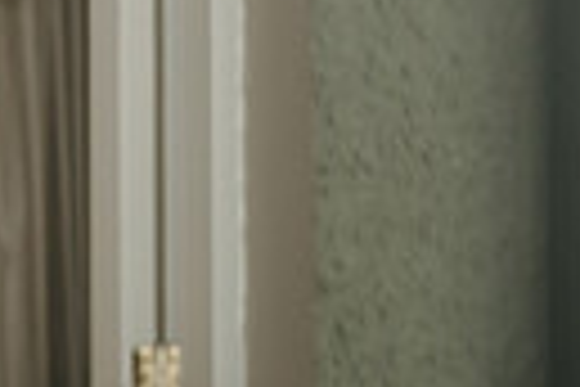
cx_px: -706
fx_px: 6170
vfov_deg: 3.6
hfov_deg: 5.2
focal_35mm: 383
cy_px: 439
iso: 800
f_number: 2.2
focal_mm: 85
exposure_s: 1/200
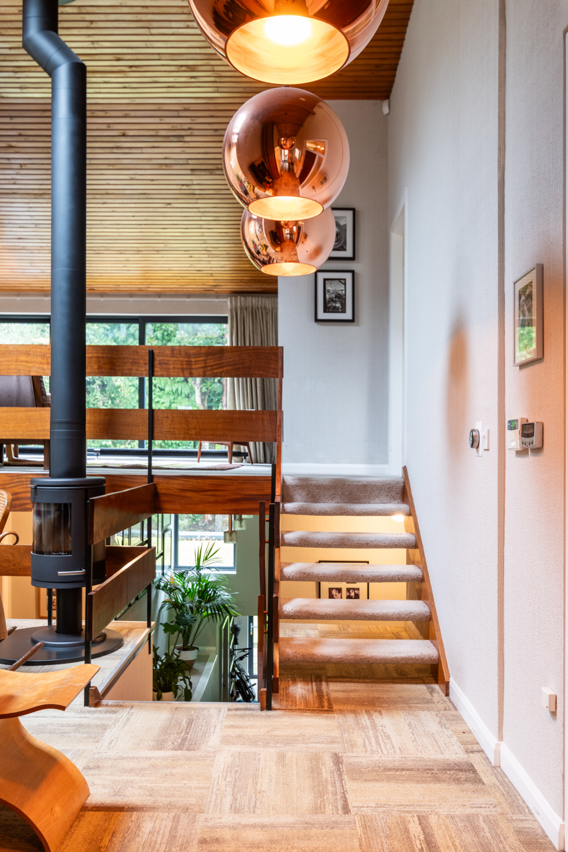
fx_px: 710
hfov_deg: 43.6
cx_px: 284
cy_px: 426
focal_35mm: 30
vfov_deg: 61.9
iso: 400
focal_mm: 30
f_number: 8
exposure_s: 1/8
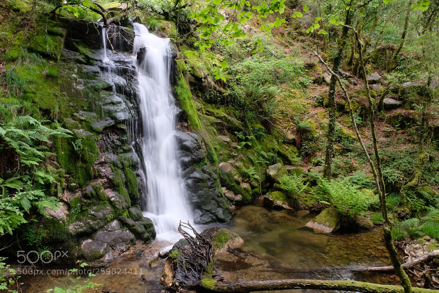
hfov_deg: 73.7
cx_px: 220
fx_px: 293
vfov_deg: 53.2
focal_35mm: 24
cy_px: 146
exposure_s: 1/4
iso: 400
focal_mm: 16
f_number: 18
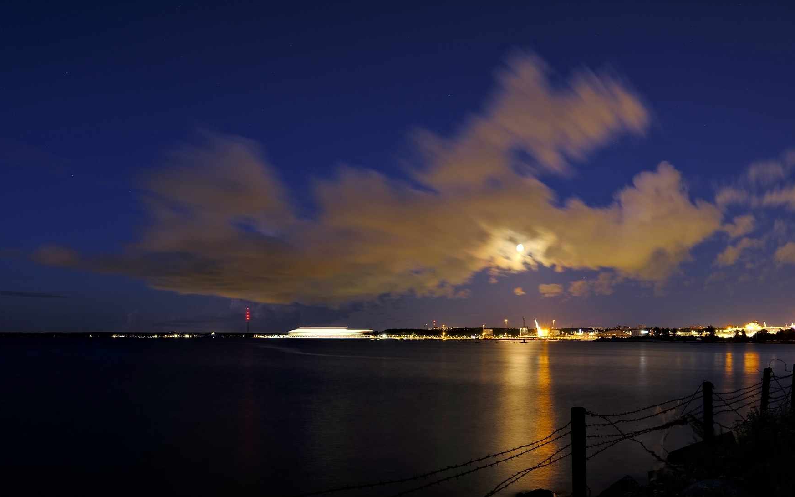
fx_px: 737
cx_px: 387
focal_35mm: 34
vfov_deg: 36.8
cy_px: 341
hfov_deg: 56.7
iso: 100
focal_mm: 35
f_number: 5.6
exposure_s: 20
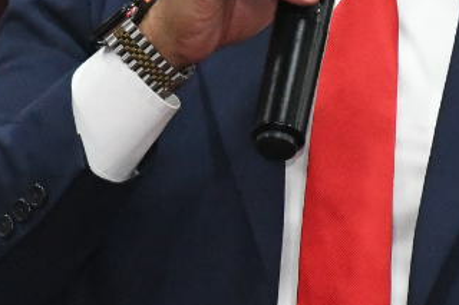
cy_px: 137
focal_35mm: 1064
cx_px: 214
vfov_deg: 1.3
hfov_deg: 1.9
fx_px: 13558
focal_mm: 140
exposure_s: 1/125
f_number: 5.6
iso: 6400
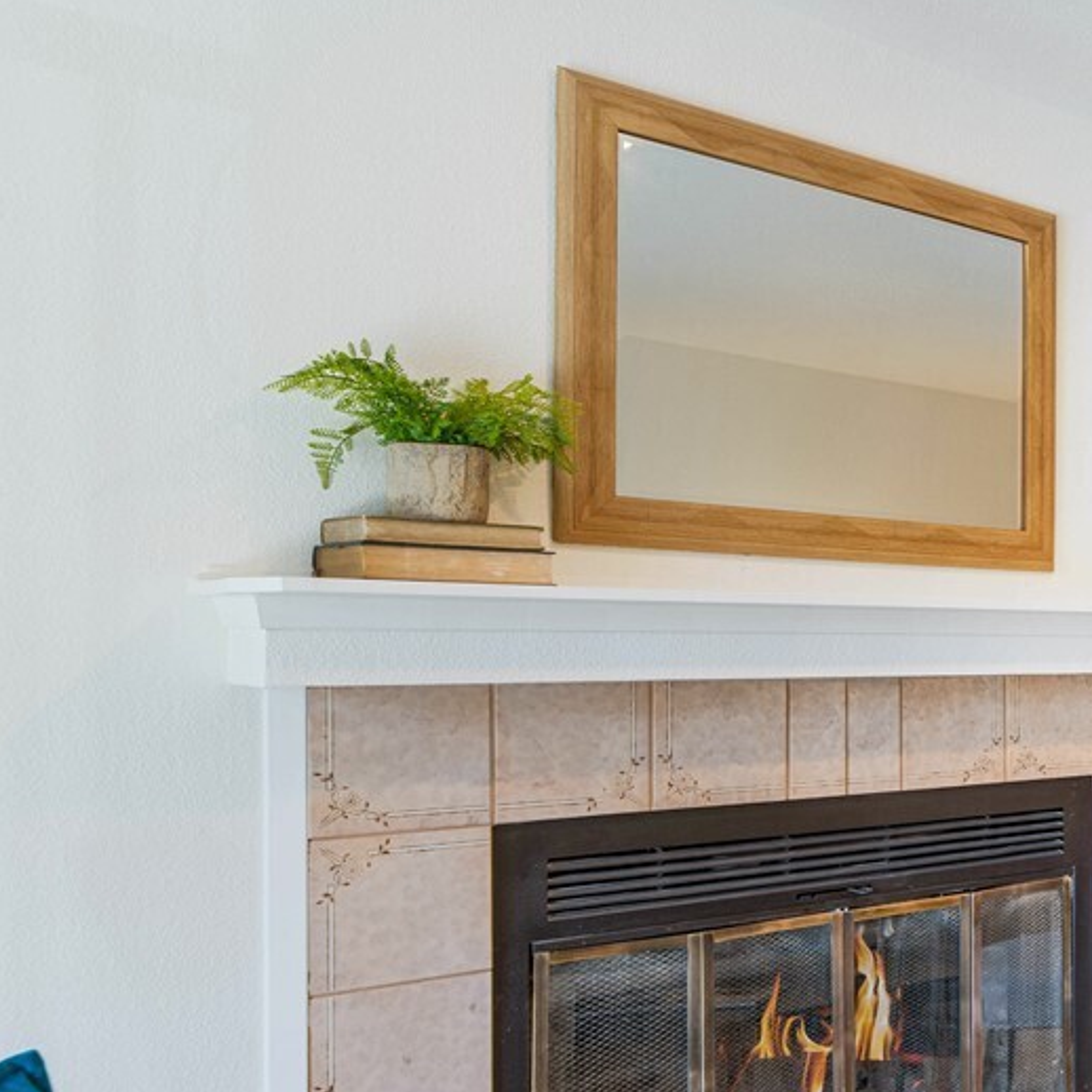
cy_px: 667
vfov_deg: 42.6
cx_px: 1599
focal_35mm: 39
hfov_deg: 28.9
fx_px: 1392
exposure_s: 1/250
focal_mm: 14
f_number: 5.6
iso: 200
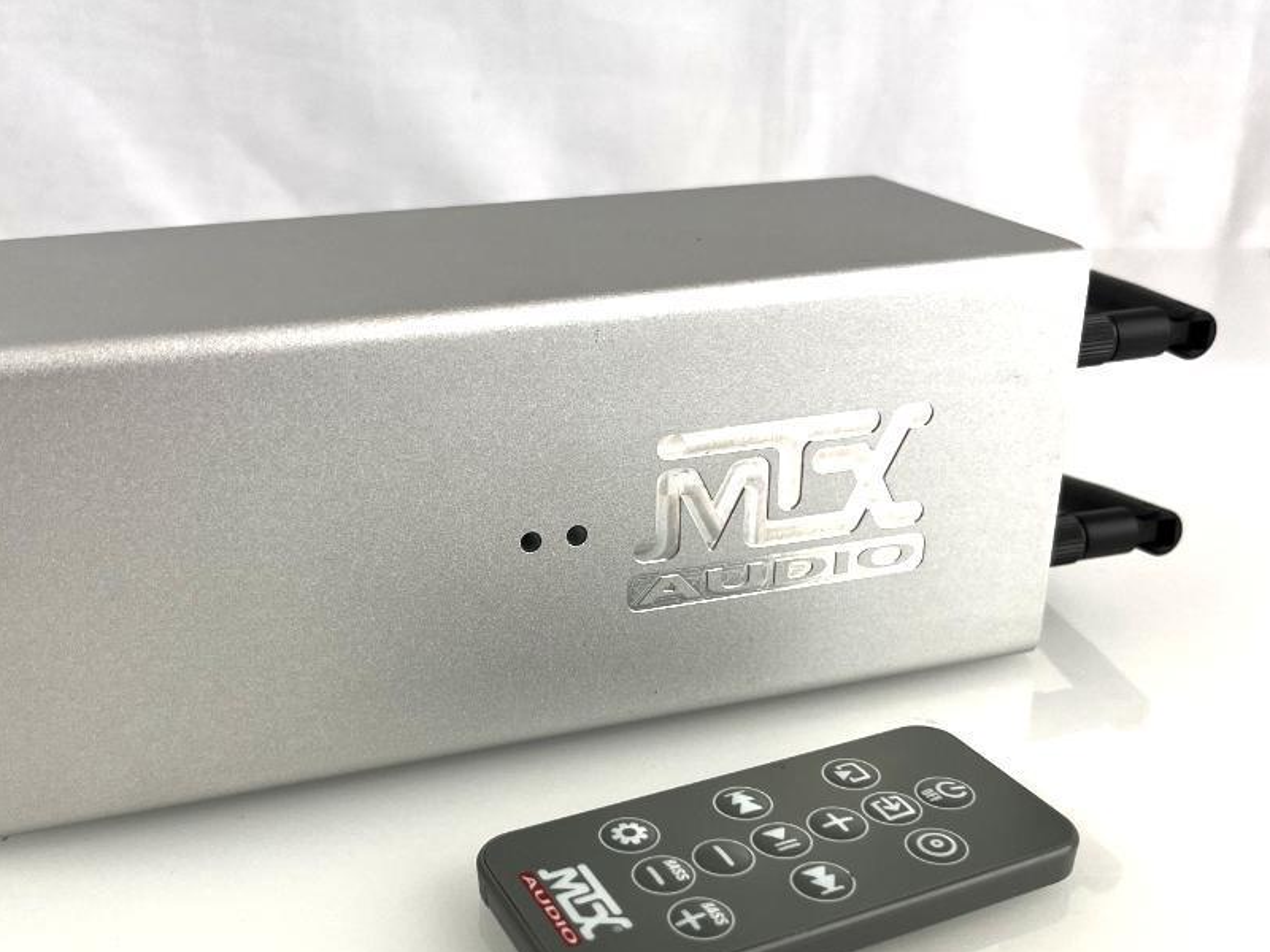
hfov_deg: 47.8
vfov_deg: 36.7
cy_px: 557
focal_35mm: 39
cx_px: 567
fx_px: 1431
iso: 50
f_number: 1.6
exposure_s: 1/1186
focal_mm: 5.1
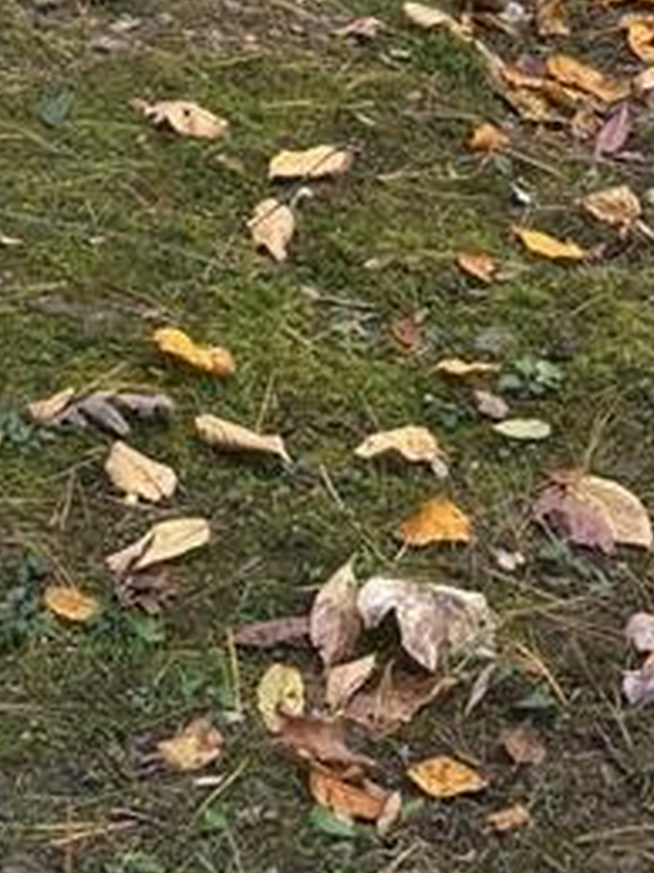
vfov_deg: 11.3
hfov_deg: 9.6
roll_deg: +1.7
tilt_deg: -5.9
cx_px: 293
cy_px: -1008
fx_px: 3883
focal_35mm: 154
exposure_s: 1/438
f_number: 1.6
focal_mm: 5.96
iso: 64
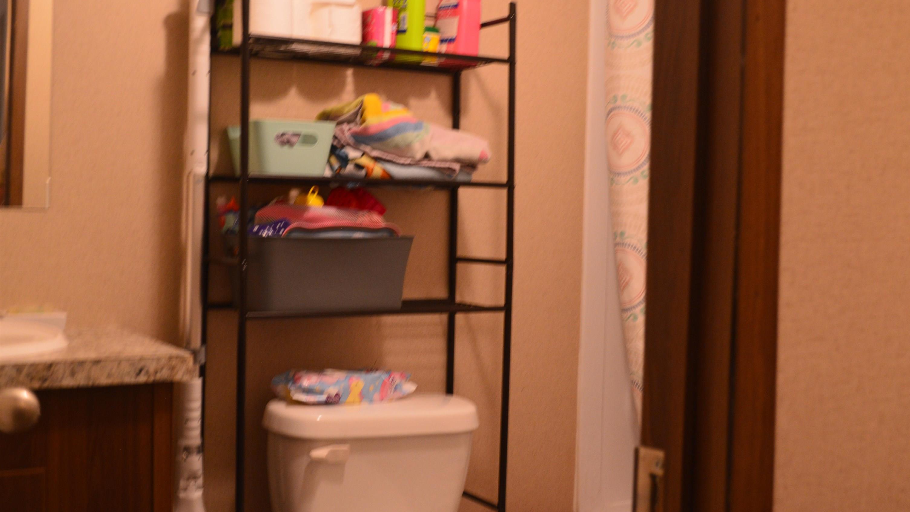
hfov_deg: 44.1
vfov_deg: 25.7
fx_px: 1123
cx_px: 465
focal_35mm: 47
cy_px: 236
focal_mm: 29
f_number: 5
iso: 800
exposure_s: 1/15
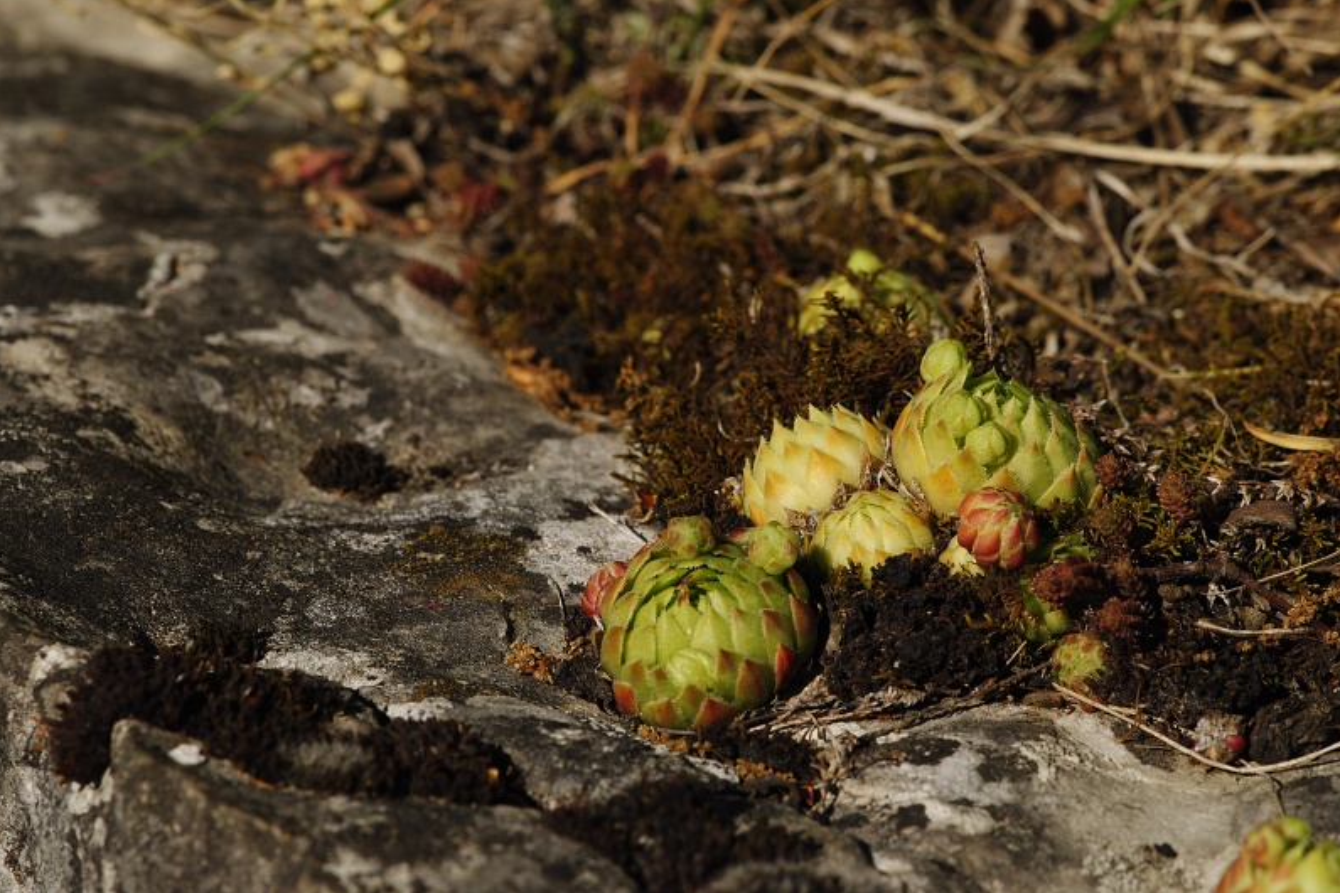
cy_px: 448
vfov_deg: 10.7
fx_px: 4783
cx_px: 669
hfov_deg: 15.9
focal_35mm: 129
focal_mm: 85
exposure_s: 1/320
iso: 100
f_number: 10
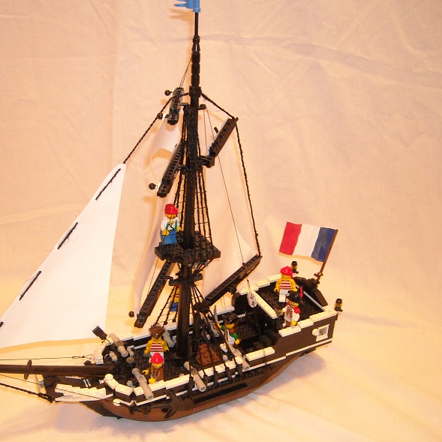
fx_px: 607
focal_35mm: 42
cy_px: 219
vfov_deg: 40.0
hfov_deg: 39.9
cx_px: 182
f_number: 2.8
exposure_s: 1/12
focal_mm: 5.7
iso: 400
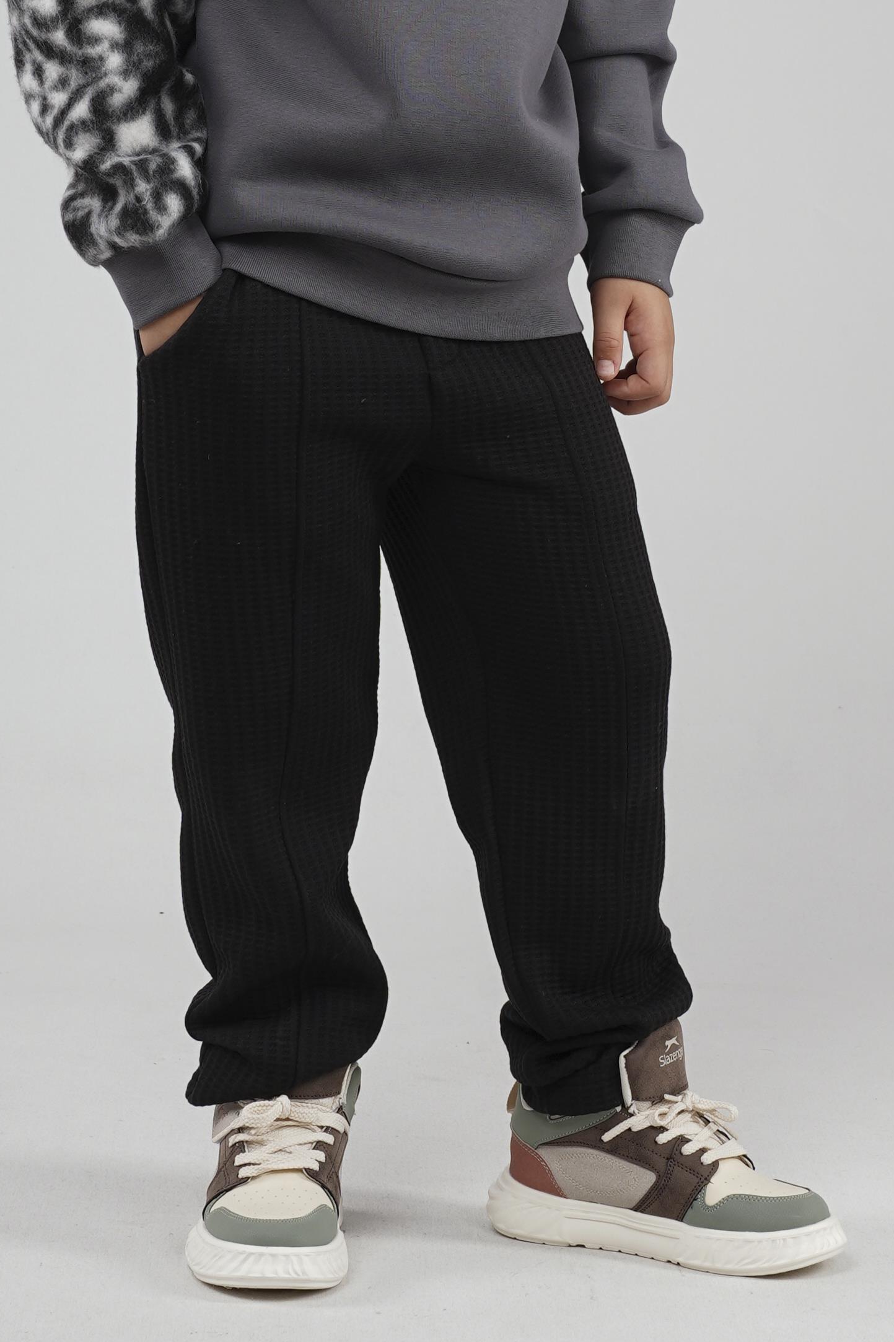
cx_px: 471
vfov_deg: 16.9
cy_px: 208
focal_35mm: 120
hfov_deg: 11.4
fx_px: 4470
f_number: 5.6
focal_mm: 44
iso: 80
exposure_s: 1/160
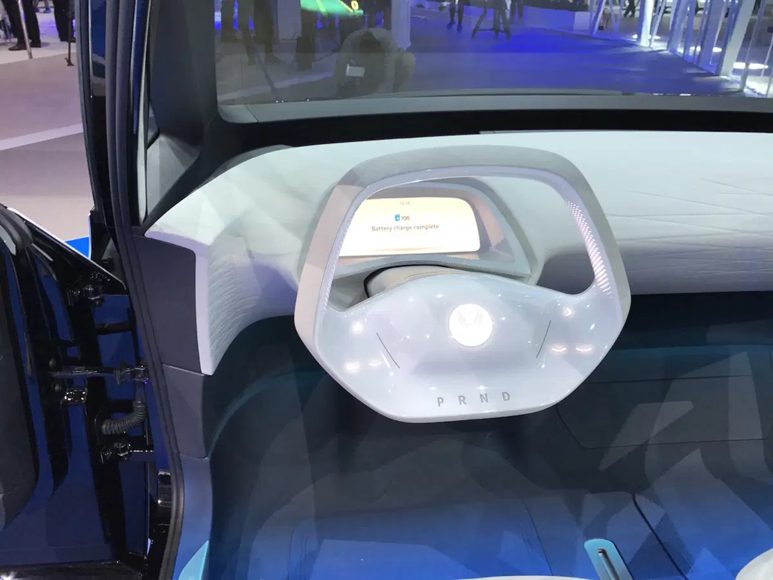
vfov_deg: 49.7
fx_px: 625
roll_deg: -1.9
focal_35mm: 28
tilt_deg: -26.8
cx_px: 386
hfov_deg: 63.4
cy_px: 290
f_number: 1.8
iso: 25
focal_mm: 3.99
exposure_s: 1/56
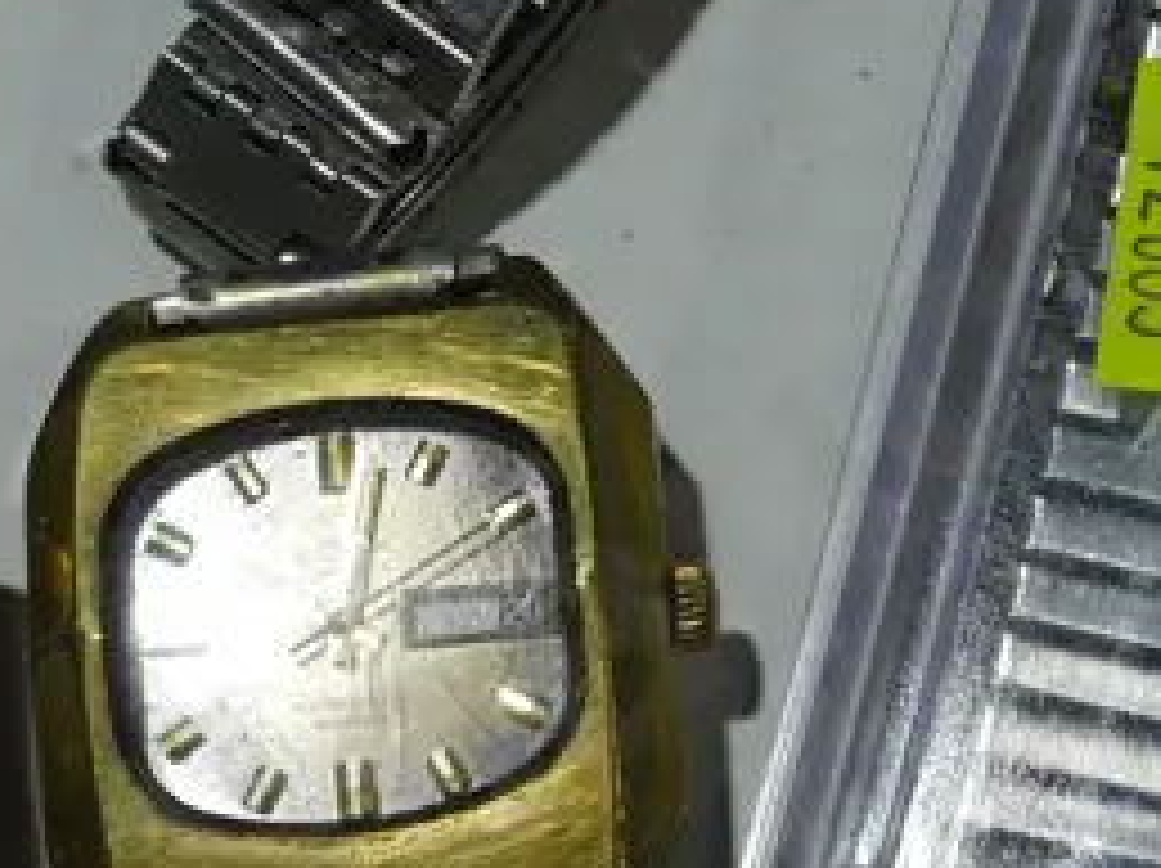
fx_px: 5596
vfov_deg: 8.9
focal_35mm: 167
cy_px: 483
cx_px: 814
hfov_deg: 11.8
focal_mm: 21
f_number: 5.6
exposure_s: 1/125
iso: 200
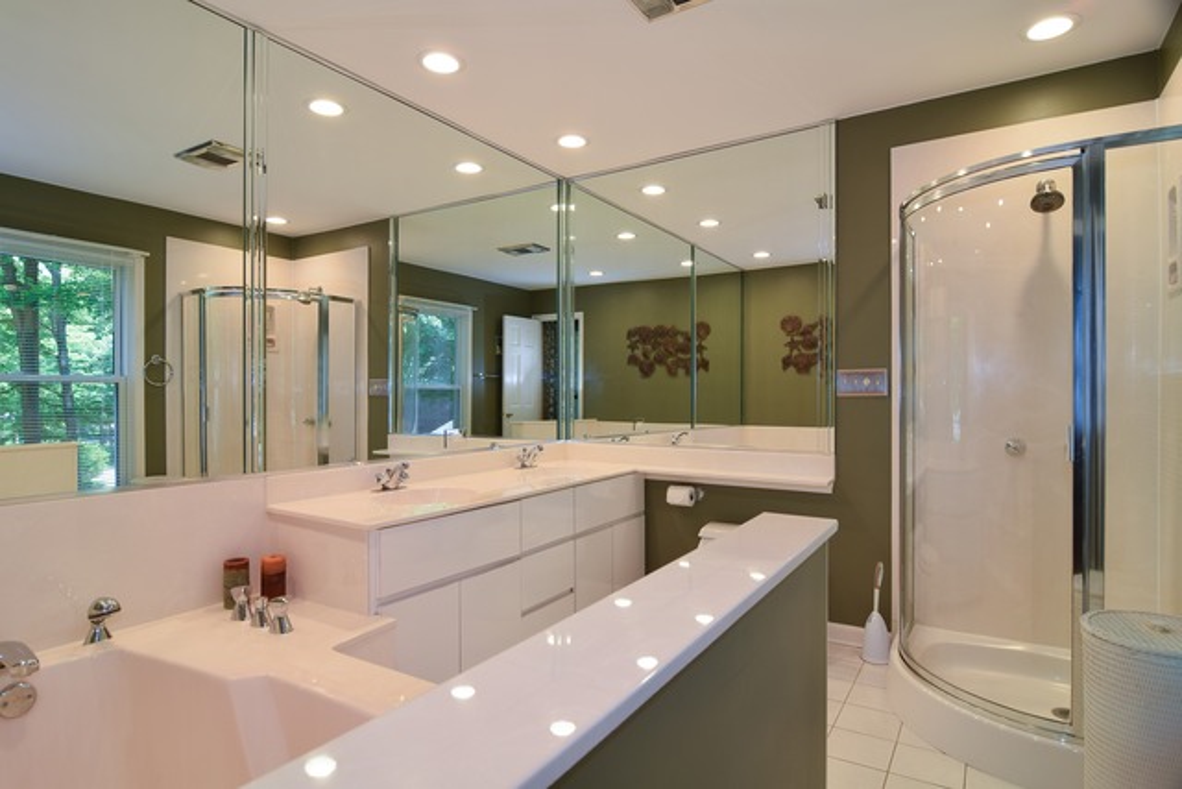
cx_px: 591
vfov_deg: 67.4
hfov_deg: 90.0
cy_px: 394
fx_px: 591
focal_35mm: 18
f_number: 8
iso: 200
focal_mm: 12
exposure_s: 1/20
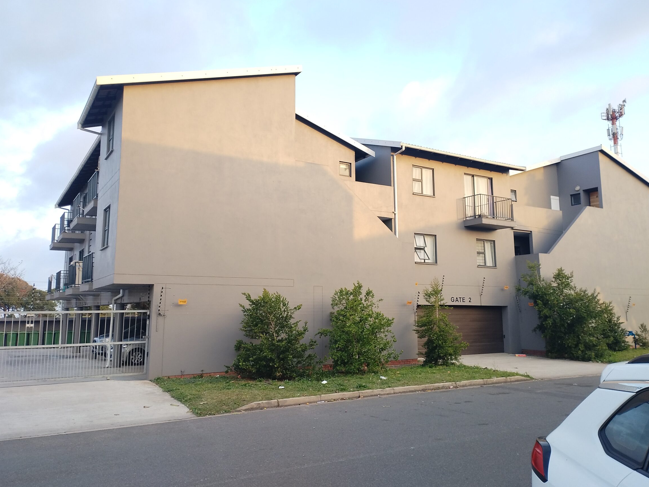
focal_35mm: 29
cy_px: 229
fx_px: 544
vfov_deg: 48.2
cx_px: 338
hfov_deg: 61.6
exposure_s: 1/102
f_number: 1.8
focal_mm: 4.25
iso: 100
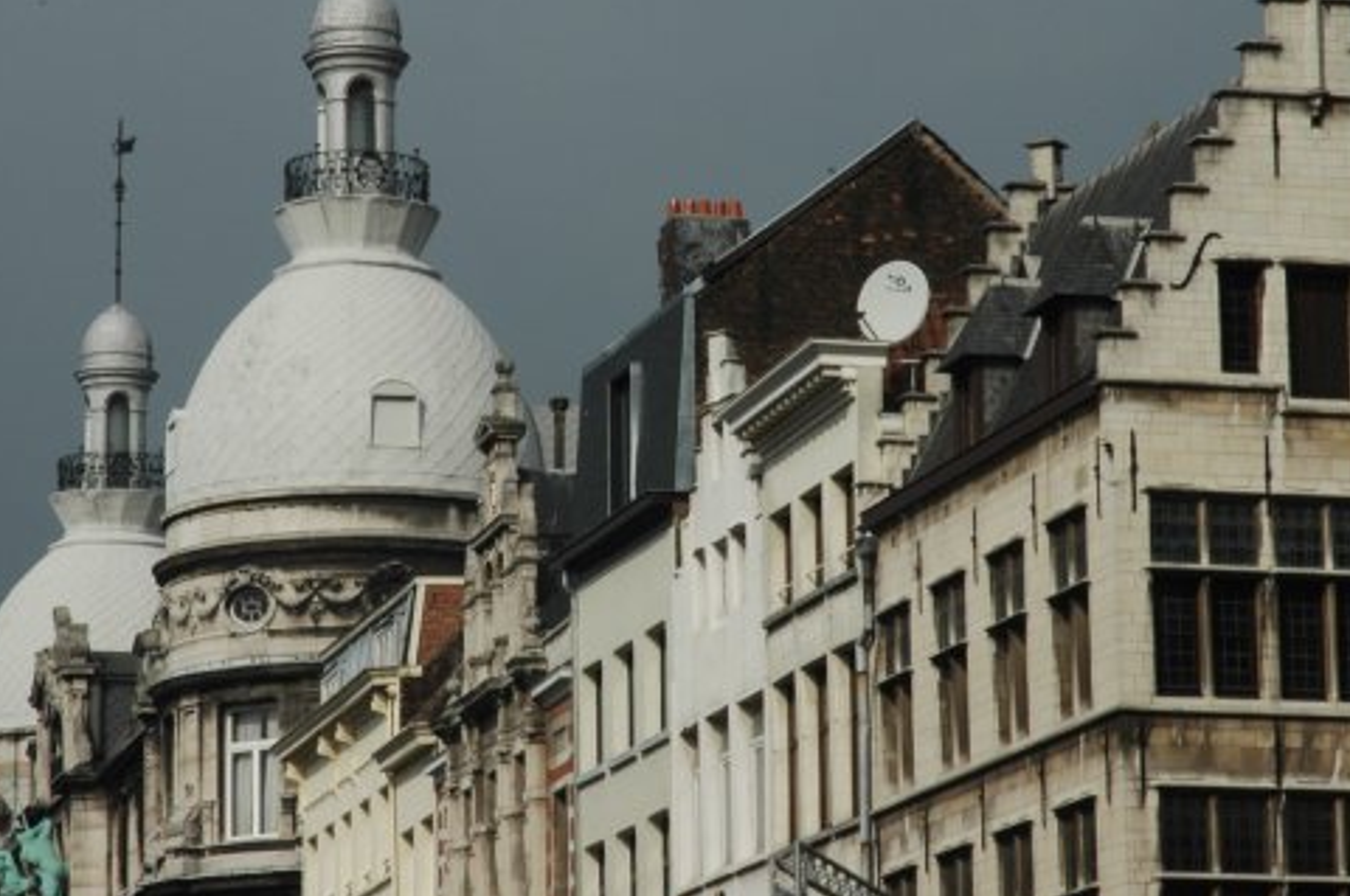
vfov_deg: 8.7
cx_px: 636
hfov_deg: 13.0
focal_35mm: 158
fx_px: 5919
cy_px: 345
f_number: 29
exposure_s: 1/100
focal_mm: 70
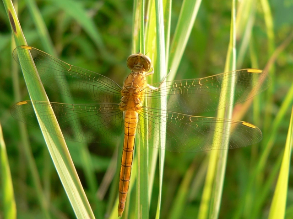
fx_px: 423
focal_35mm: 50
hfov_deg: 38.2
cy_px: 110
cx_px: 146
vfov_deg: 29.1
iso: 100
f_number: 2.8
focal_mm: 8.3
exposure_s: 1/100
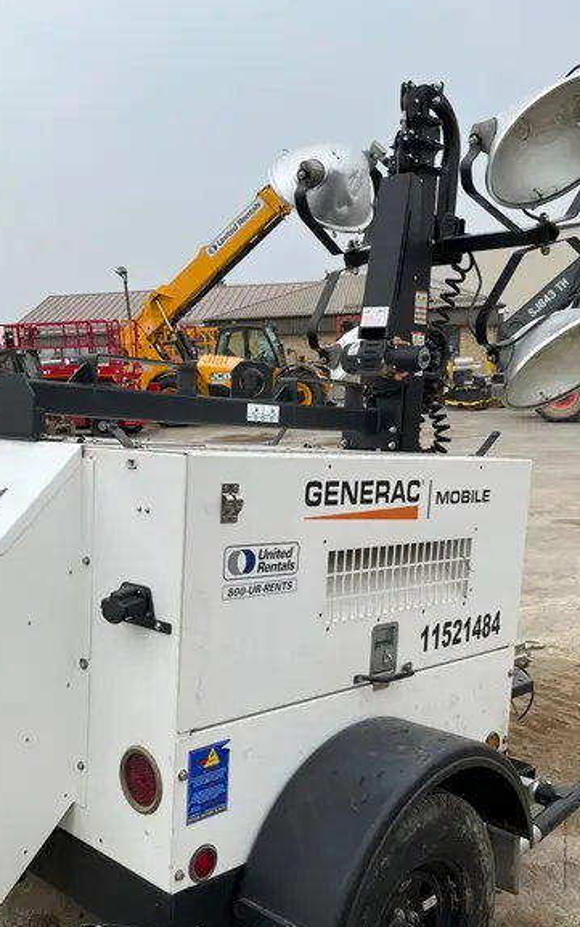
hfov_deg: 36.2
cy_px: 533
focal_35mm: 35
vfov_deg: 55.1
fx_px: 885
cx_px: 238
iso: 50
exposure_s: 1/2571
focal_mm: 5.1
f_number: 1.6
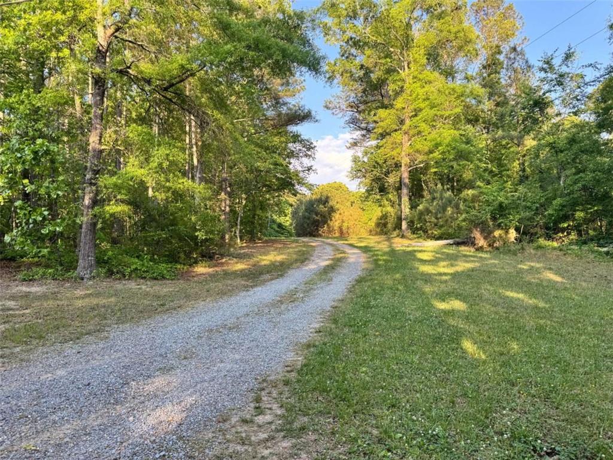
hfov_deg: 71.6
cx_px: 306
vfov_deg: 56.8
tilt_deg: +2.2
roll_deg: +0.0
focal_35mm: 24
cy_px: 230
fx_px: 425
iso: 80
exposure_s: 1/407
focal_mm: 6.76
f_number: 1.78
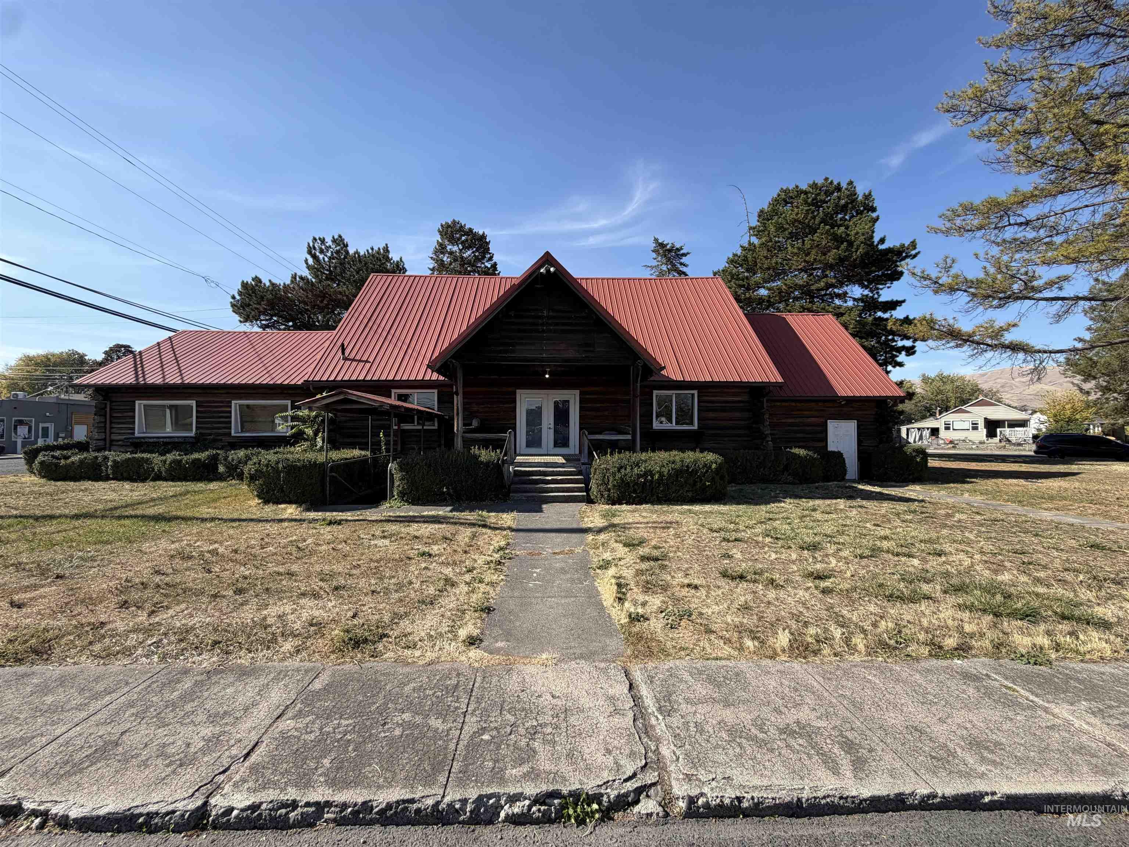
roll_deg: +0.6
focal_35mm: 14
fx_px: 457
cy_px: 424
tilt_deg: +1.0
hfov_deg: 102.1
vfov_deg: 85.7
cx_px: 564
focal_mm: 2.22
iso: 25
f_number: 2.2
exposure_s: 1/770
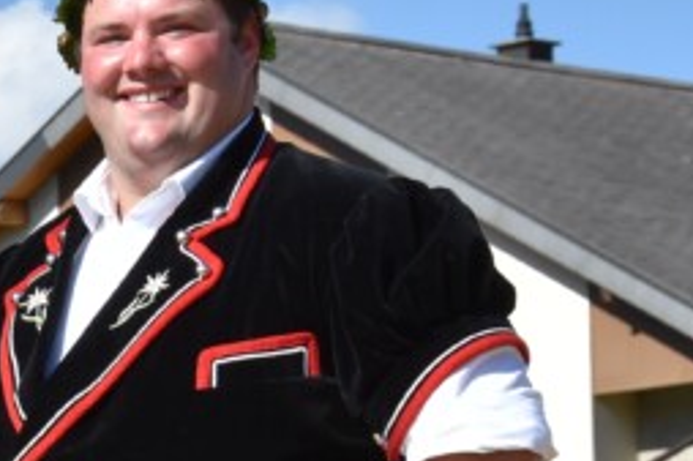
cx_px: -382
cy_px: 737
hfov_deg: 9.1
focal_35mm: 221
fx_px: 4244
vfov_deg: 6.1
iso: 180
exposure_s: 1/500
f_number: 8
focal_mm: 45
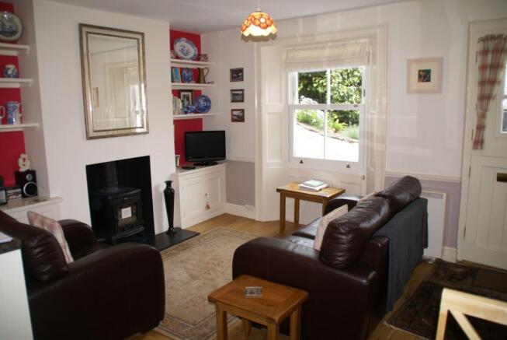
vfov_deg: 48.0
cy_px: 170
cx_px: 254
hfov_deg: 67.3
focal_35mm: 27
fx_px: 381
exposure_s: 1/80
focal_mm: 18
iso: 160
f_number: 3.5
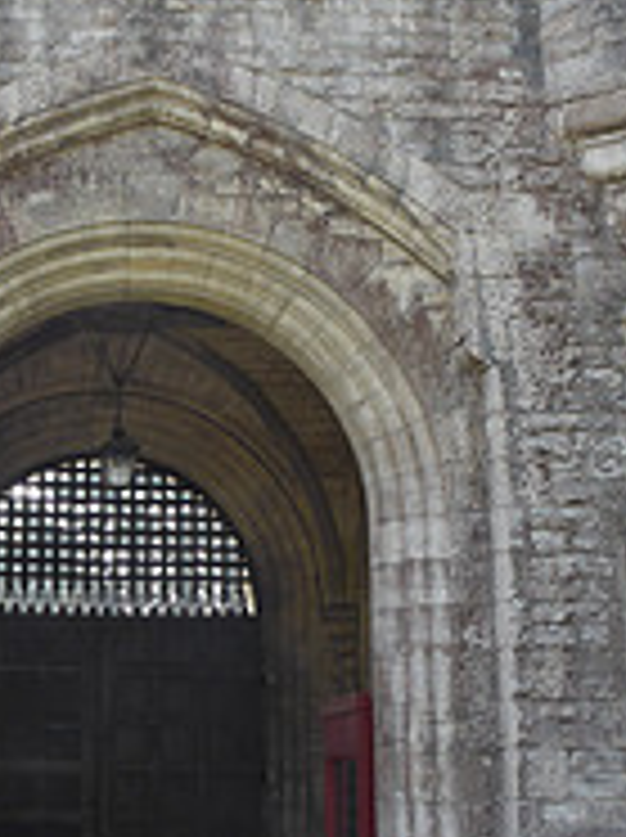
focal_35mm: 75
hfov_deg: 19.4
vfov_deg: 25.8
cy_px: 225
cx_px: 119
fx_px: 1813
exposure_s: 1/200
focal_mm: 5.4
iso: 100
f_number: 3.6
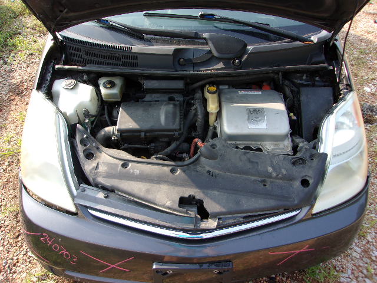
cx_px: 188
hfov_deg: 65.3
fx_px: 294
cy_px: 142
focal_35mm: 27
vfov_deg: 51.4
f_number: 3
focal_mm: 4.9
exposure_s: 1/200
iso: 80
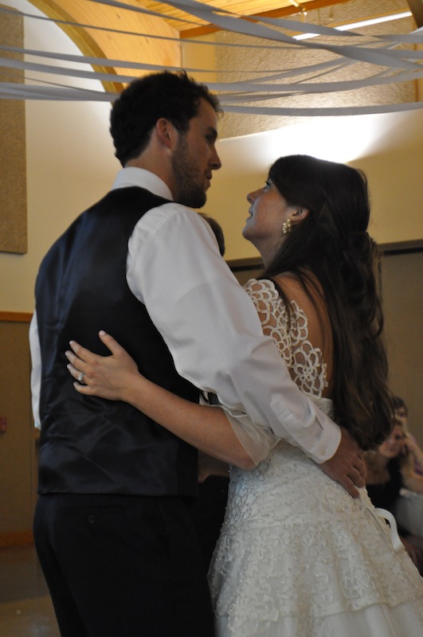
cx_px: 212
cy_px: 318
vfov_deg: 24.7
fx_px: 1458
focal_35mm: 82
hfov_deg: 16.5
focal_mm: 55
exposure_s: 1/40
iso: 1600
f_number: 5.6
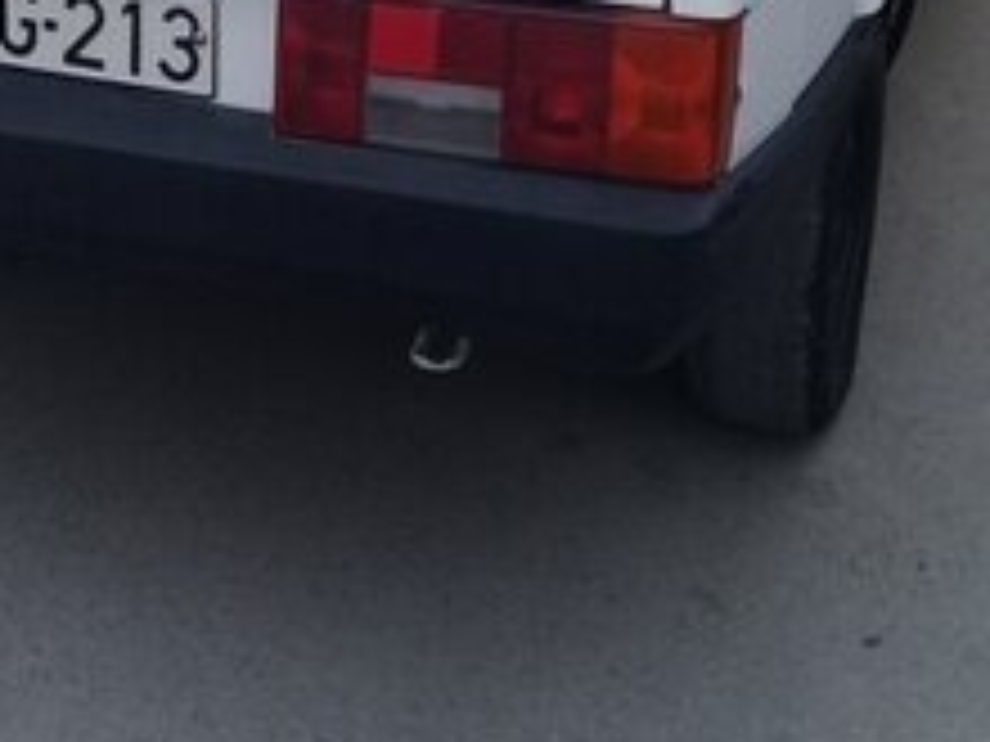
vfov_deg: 19.8
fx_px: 2002
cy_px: -130
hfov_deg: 27.1
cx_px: 171
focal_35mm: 70
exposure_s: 1/173
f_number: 2.2
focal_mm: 3.3
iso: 50
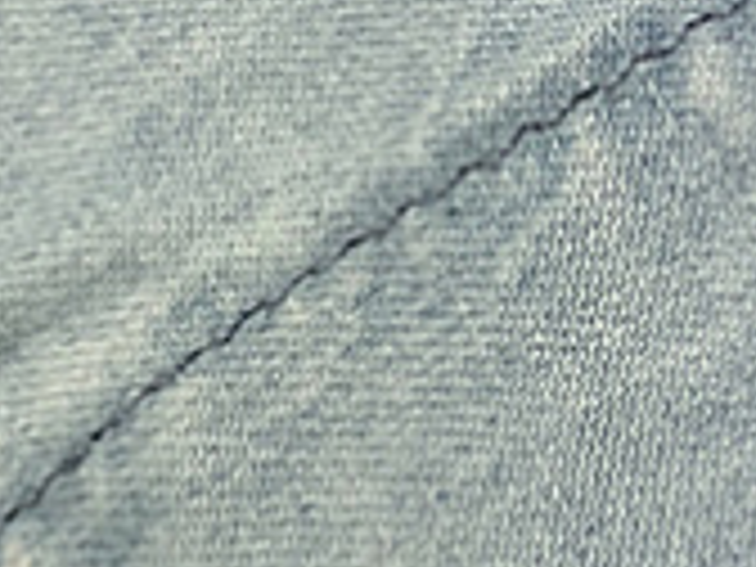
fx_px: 3931
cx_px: 954
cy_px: 526
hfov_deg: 10.8
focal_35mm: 180
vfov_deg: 8.2
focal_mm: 4
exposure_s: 1/15
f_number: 1.8
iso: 100
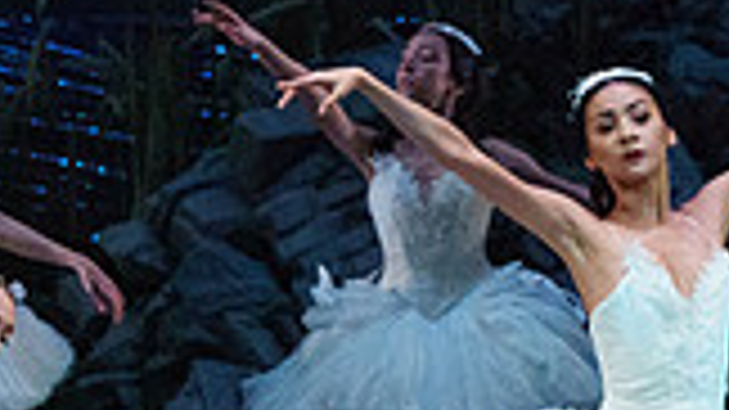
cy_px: 264
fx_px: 20251
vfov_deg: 1.2
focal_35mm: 1048
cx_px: 4
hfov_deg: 2.1
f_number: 5.6
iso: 8000
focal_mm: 279
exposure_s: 1/250
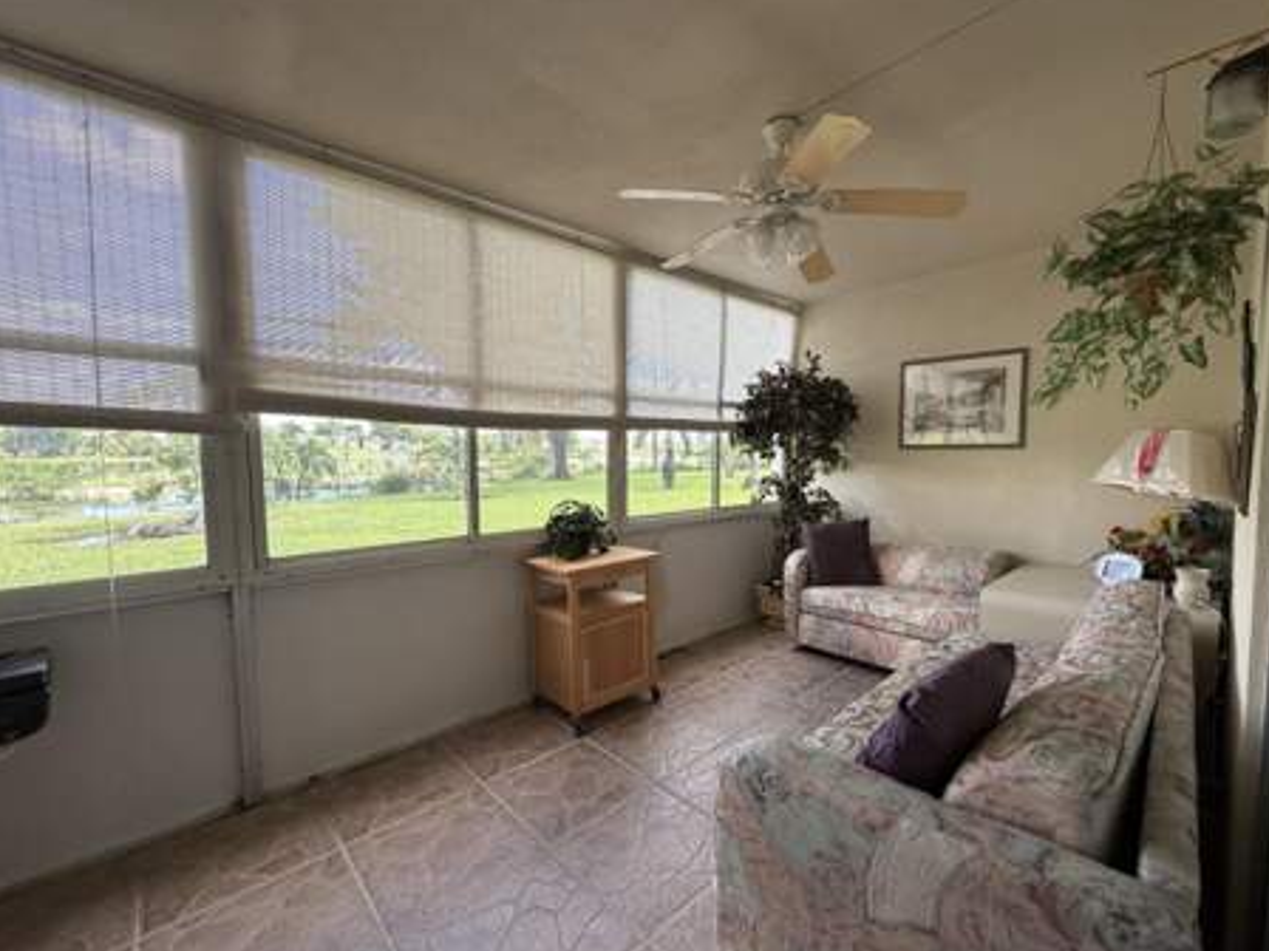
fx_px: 550
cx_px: 671
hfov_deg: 98.1
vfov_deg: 81.7
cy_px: 488
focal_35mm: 15
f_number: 2.2
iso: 320
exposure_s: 1/121
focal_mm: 2.22
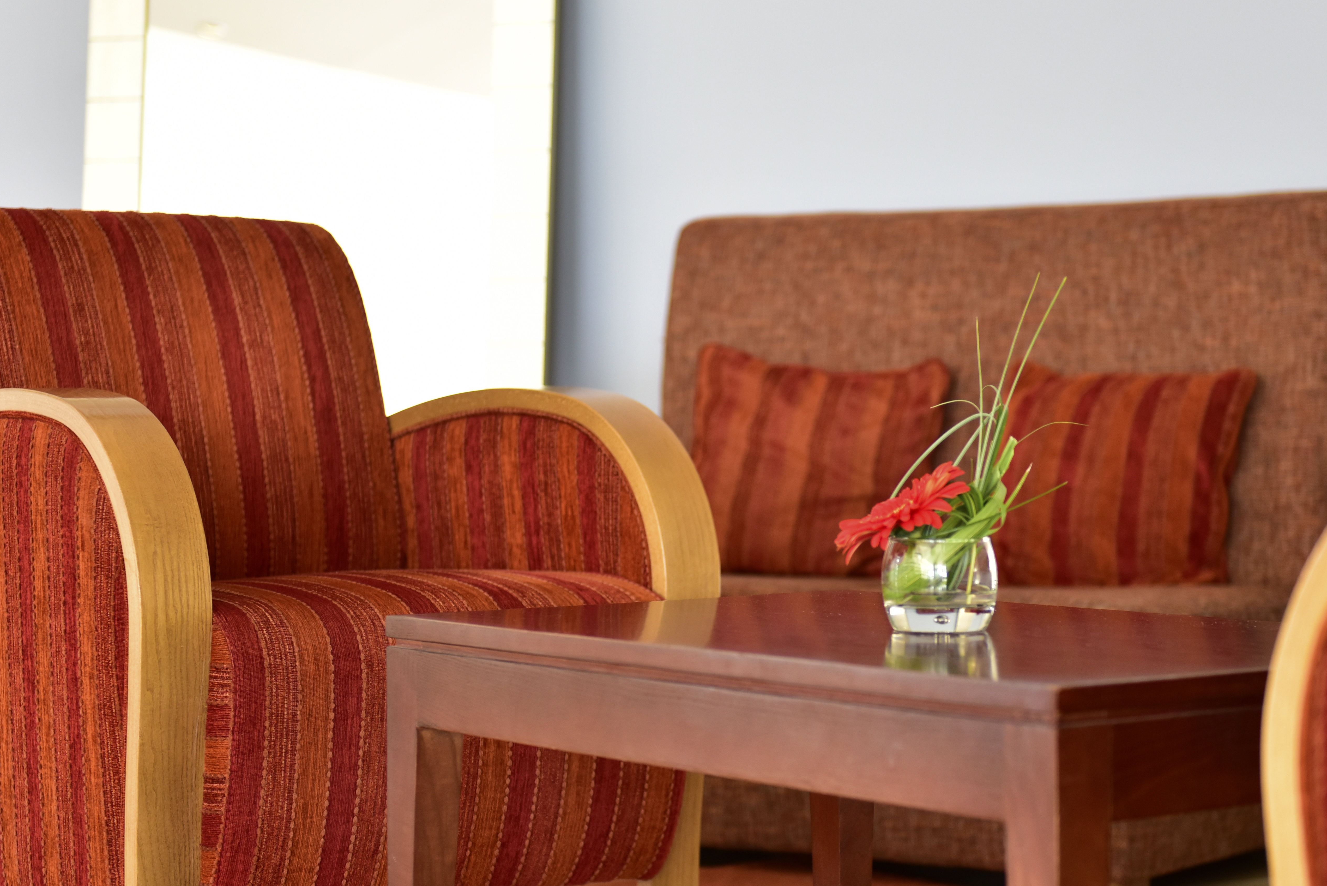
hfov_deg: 25.0
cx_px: 694
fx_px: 2987
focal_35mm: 81
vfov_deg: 16.9
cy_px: 465
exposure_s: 1/60
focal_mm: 56
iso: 500
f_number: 2.8
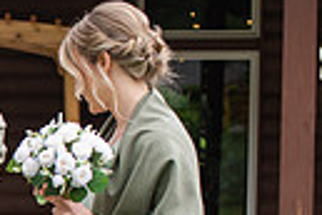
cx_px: -347
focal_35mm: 188
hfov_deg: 10.0
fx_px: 1681
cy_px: 289
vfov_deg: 7.2
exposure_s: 1/640
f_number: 3.5
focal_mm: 35
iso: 360
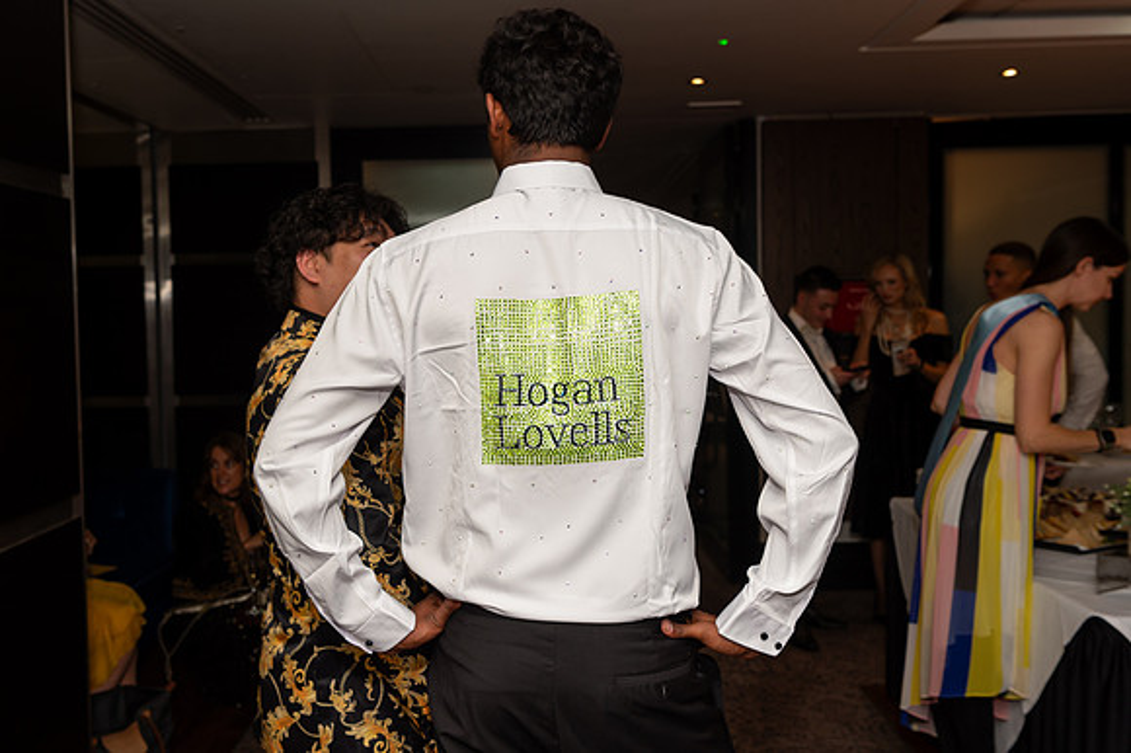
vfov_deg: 33.1
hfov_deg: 48.0
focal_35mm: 40
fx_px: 1267
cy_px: 389
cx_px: 489
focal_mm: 34
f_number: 5.6
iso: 400
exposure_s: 1/60
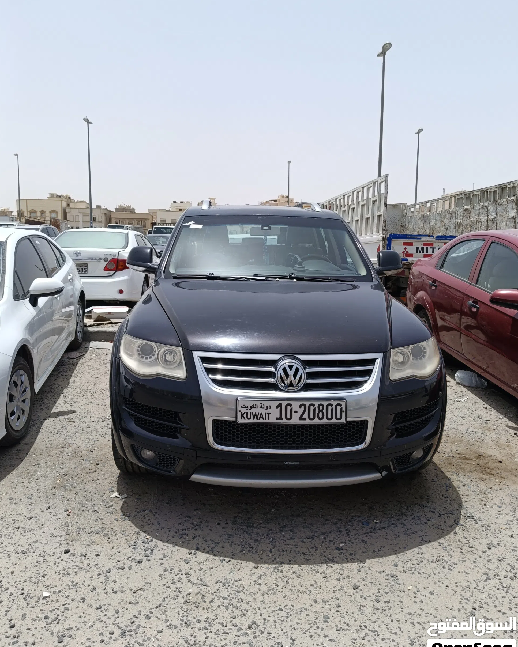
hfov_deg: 51.5
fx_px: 537
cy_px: 311
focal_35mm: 28
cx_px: 256
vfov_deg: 62.2
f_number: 1.8
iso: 80
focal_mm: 4.84
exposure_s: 1/1887
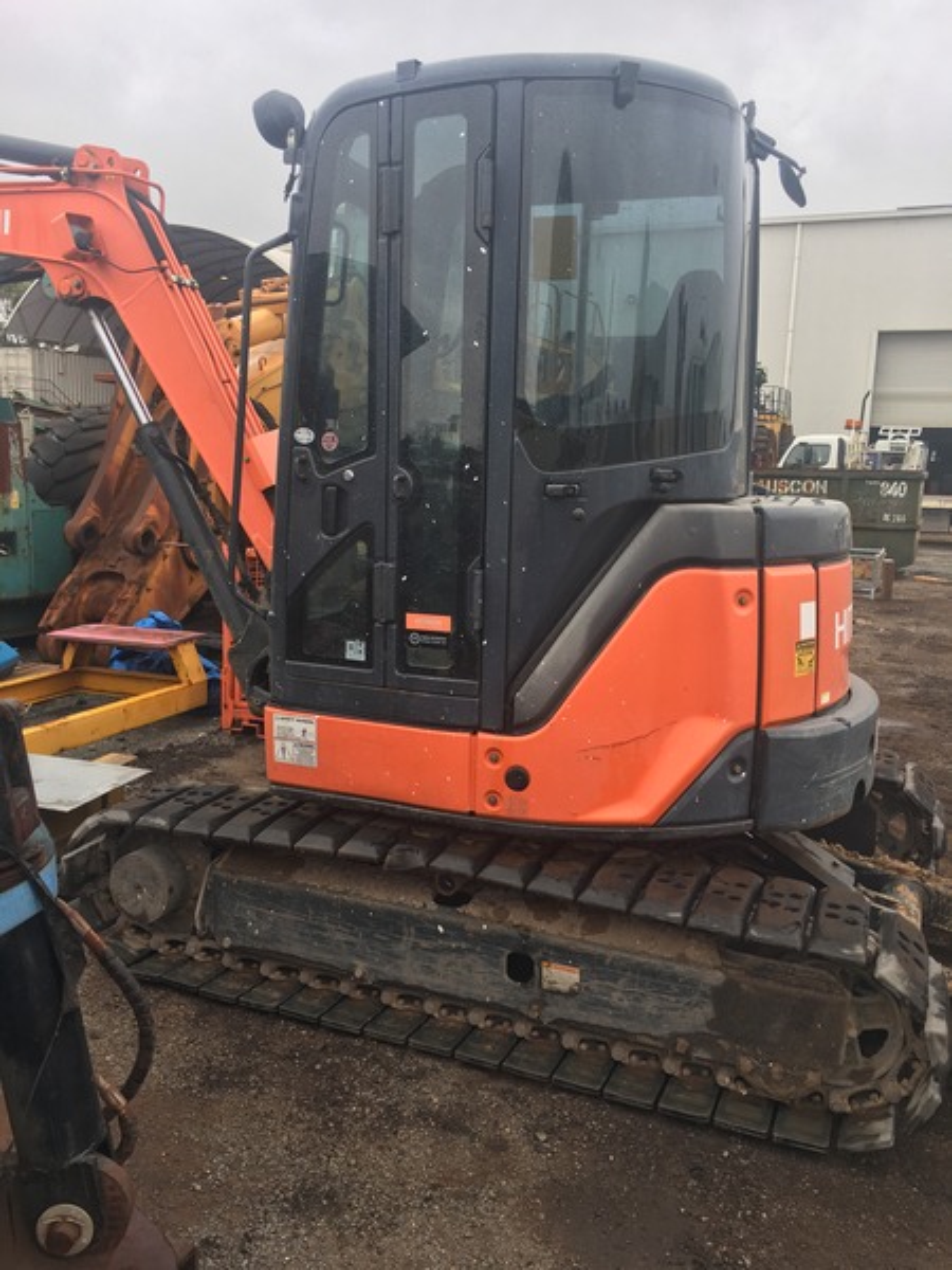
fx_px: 1063
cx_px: 476
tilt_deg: -9.8
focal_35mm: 29
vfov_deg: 61.7
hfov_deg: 48.2
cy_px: 635
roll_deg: -2.3
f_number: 2.2
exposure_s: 1/239
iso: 25
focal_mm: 4.15
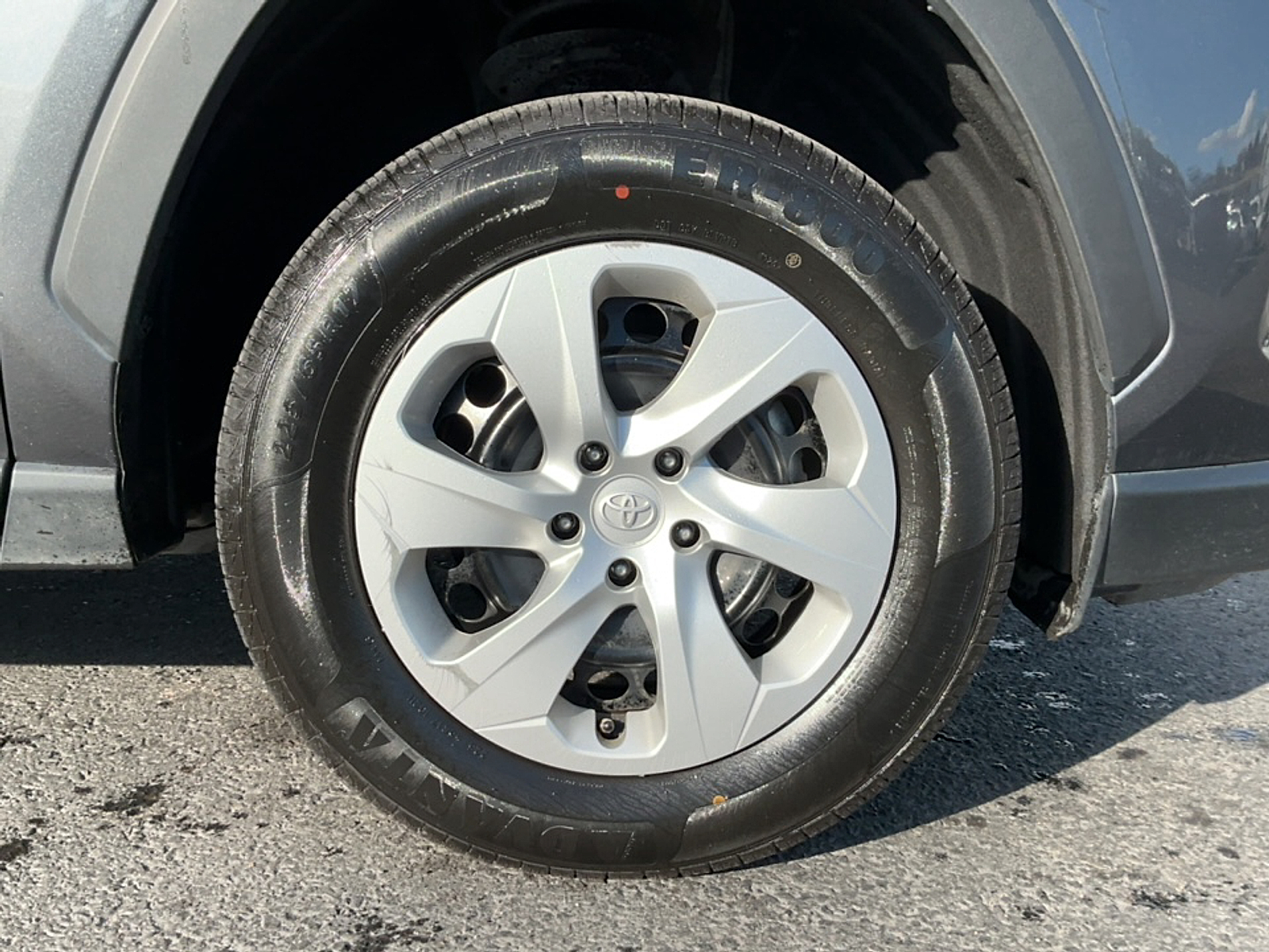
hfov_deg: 60.0
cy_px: 476
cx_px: 634
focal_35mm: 30
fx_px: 1100
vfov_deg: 46.8
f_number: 1.8
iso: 25
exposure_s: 1/739
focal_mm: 3
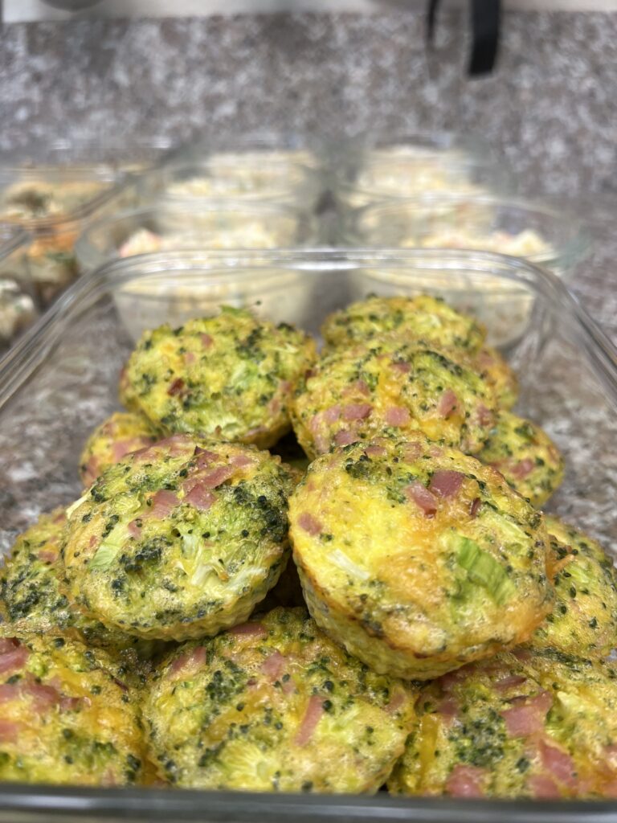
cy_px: 412
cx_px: 308
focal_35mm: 26
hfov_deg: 53.1
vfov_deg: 67.3
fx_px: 618
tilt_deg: -30.8
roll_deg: +1.6
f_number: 1.5
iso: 80
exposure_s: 1/120
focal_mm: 5.7
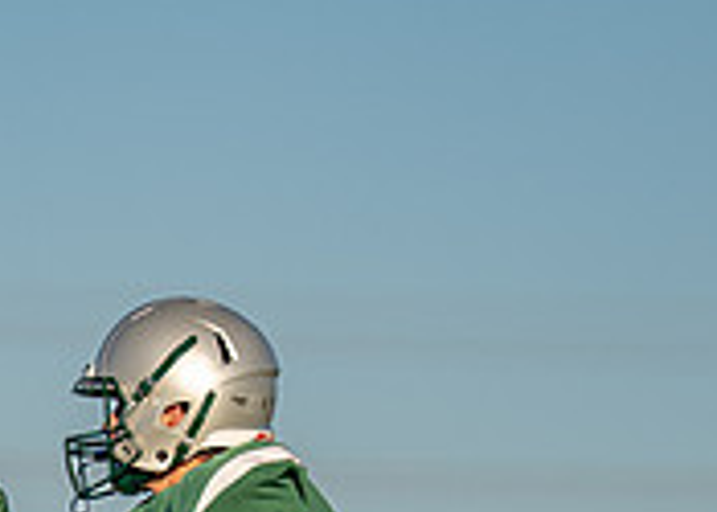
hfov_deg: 2.4
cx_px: 31
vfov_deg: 1.7
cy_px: 876
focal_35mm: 824
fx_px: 16779
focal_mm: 200
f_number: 2.8
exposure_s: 1/3200
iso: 125
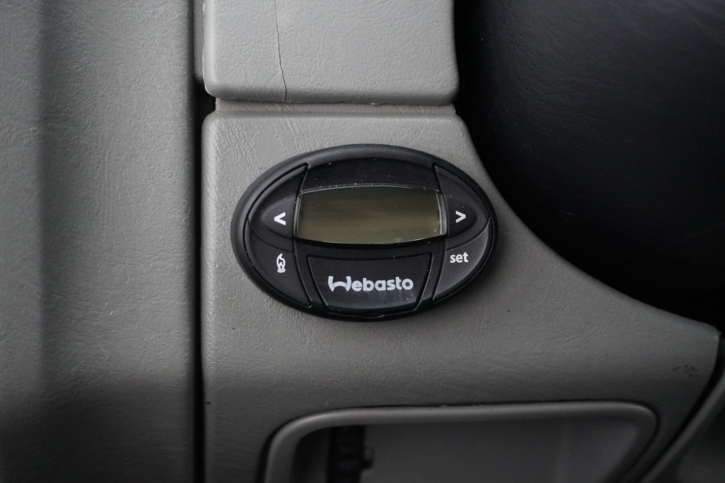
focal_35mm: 46
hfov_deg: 42.3
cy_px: 242
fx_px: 936
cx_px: 362
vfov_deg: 28.9
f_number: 5
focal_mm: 31
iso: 6400
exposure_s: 1/30
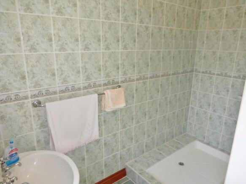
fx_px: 171
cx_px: 123
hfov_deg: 71.6
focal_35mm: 24
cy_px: 92
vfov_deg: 56.8
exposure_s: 1/60
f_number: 3.3
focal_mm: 4.3
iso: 125
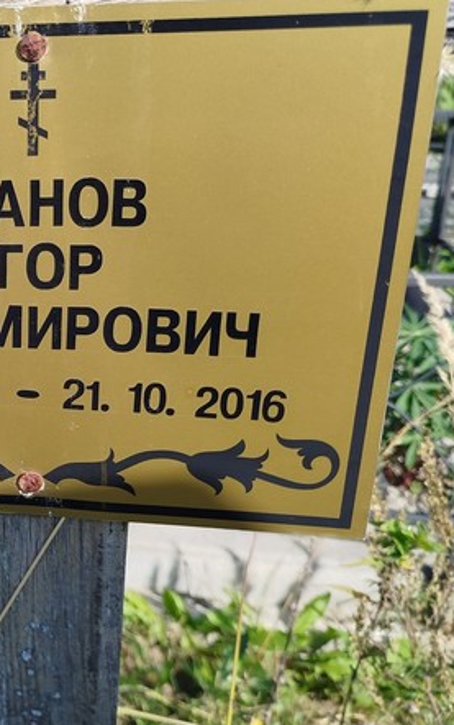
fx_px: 909
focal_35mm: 46
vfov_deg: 43.4
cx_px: -110
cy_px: 348
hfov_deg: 24.9
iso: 50
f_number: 1.7
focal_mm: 5.31
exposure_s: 1/672
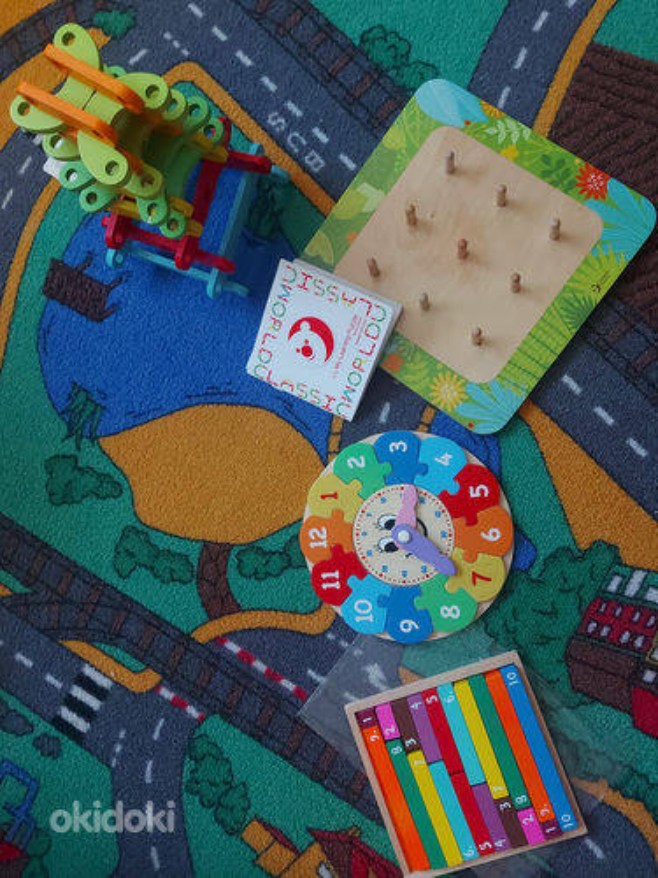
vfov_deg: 71.6
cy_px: 439
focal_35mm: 24
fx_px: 608
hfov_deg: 56.8
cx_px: 329
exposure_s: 1/33
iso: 250
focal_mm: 5.23
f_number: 1.8
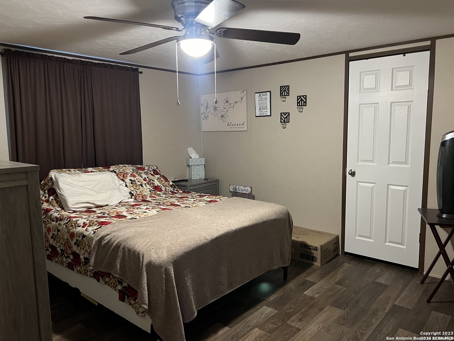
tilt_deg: -6.2
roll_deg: +1.2
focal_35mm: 26
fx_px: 341
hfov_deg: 67.3
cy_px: 170
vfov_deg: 53.1
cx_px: 227
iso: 500
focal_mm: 5.7
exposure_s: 1/40
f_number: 1.5
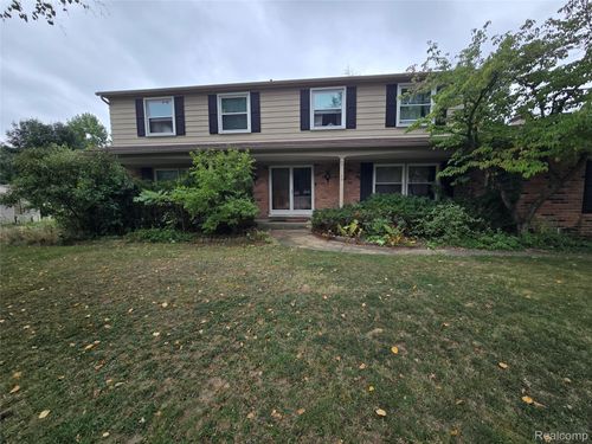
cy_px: 222
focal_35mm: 13
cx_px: 296
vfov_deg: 89.9
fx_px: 222
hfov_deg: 106.2
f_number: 2.2
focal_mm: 2.2
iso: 50
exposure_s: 1/612
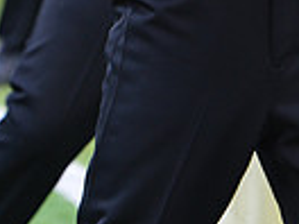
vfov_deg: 2.4
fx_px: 5226
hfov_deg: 3.3
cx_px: 203
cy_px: -253
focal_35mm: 605
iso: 640
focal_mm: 185
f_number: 4.5
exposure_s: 1/250
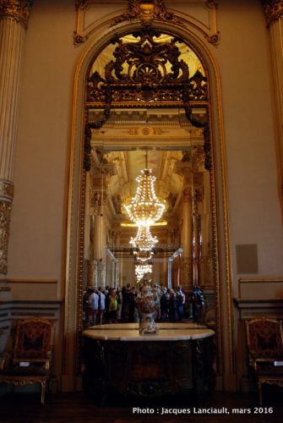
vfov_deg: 67.3
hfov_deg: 48.1
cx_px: 142
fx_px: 317
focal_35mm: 27
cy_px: 212
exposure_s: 1/50
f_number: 3.5
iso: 1000
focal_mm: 18
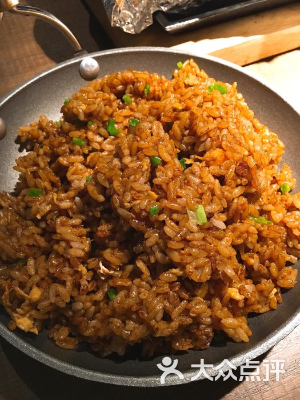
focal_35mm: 29
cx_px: 150
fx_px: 335
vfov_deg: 61.7
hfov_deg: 48.2
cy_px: 200
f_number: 2.2
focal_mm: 4.15
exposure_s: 1/33
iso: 250
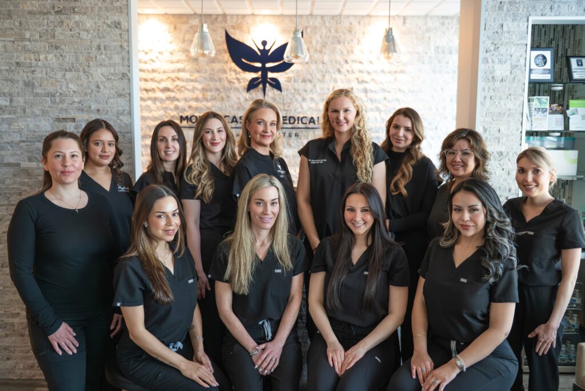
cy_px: 196
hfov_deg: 58.7
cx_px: 292
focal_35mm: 32
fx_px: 520
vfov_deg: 41.1
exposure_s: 1/250
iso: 1600
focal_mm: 32
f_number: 2.8
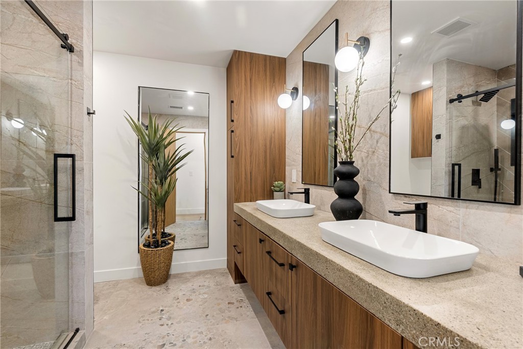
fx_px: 232
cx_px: 262
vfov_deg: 73.8
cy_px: 174
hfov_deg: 96.7
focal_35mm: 16
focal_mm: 16
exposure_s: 1/8
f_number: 9
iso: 320
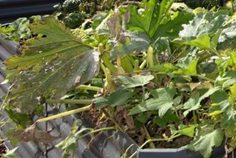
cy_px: -113
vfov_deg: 11.6
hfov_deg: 14.3
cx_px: 515
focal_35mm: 111
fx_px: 728
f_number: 13
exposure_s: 1/200
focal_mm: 24
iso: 200
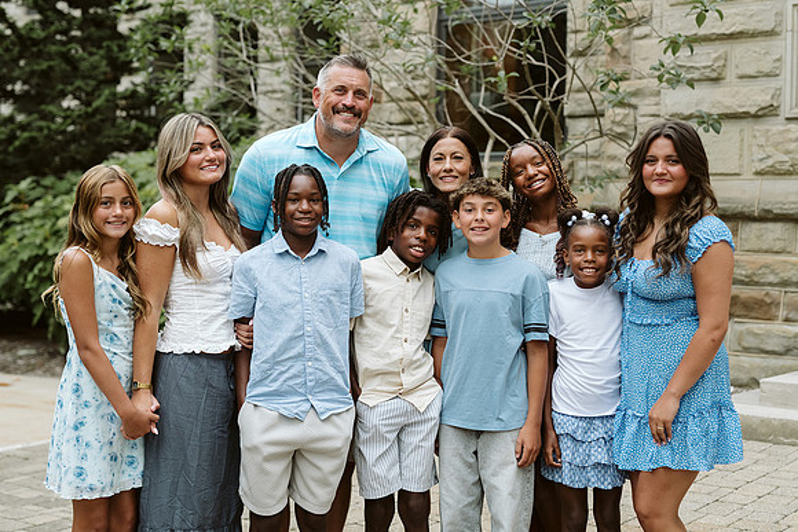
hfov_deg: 35.4
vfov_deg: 24.1
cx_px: 444
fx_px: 1249
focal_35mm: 56
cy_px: 248
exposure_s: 1/320
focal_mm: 50
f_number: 2.8
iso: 800
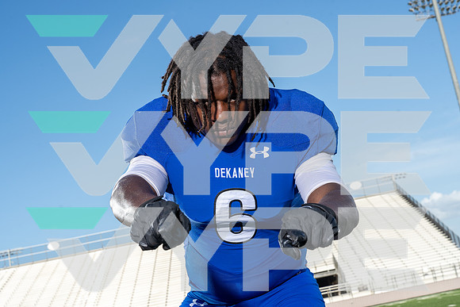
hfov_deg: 34.5
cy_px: 154
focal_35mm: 58
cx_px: 230
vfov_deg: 23.4
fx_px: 741
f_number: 10
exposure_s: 1/250
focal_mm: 58
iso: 160
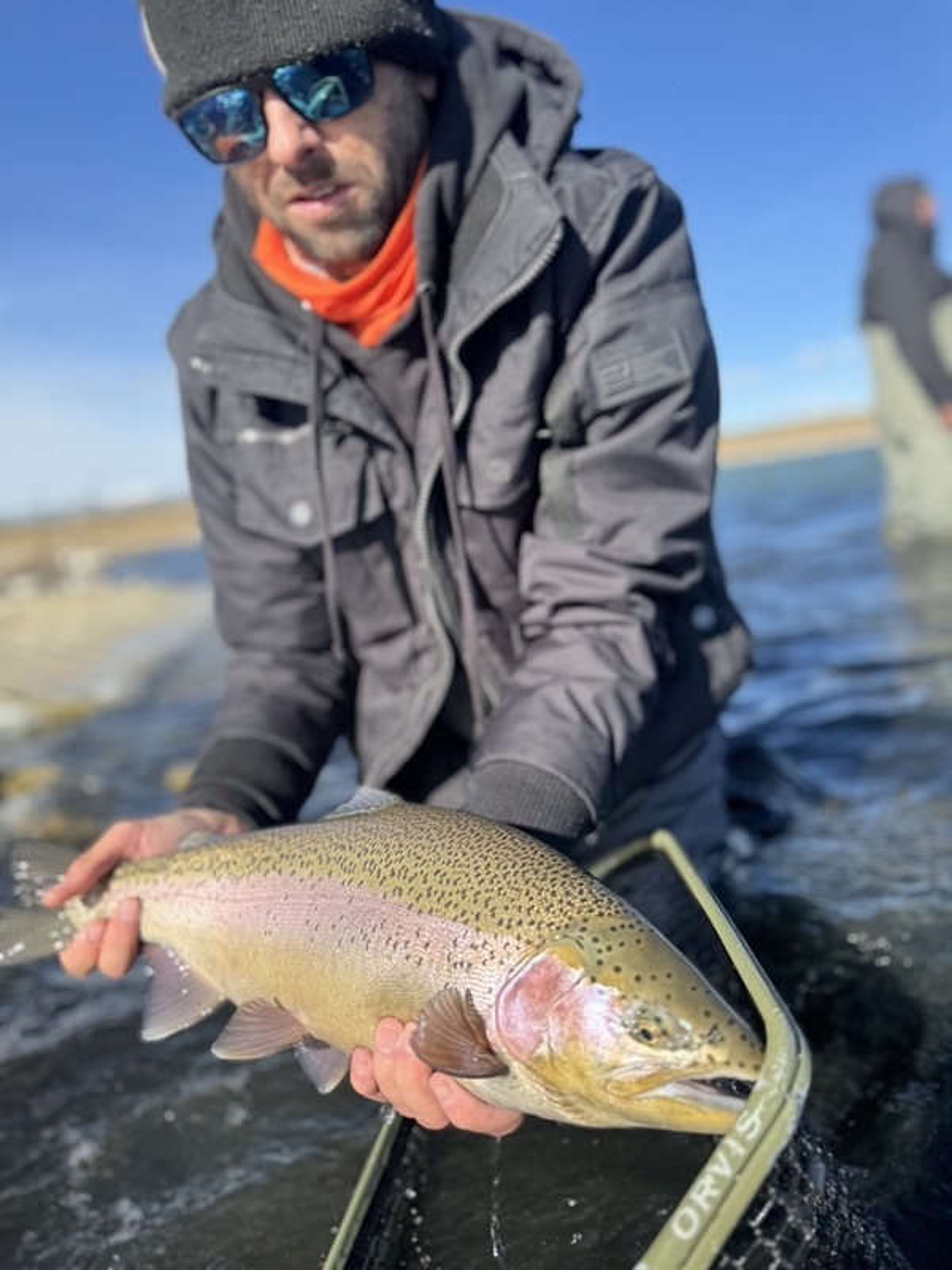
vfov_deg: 71.6
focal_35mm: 24
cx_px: 476
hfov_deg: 56.8
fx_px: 880
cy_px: 635
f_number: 1.78
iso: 80
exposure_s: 1/1818
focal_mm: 6.76
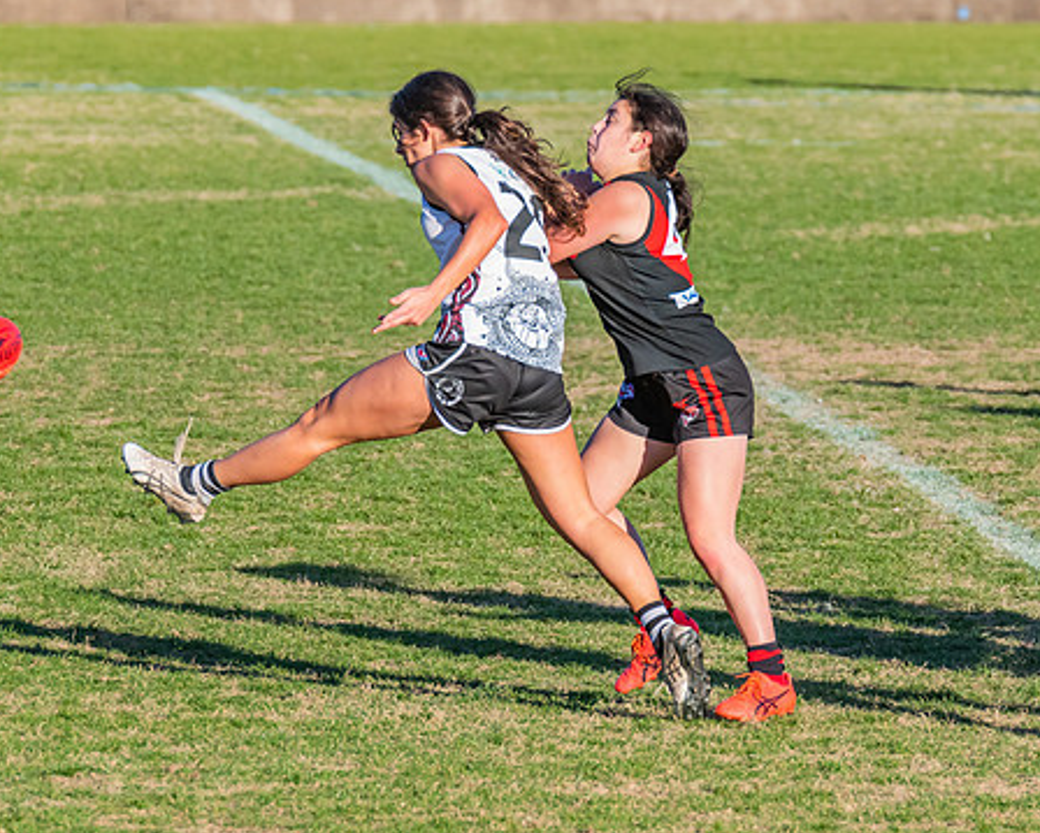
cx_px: 519
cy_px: 340
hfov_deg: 2.8
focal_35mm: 687
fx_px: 21160
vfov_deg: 2.3
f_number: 8
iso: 800
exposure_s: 1/1250
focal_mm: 360
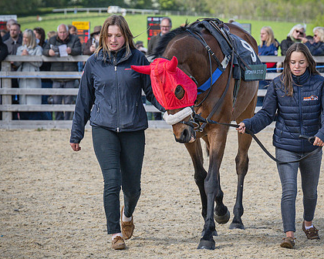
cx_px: 111
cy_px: 116
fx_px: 2397
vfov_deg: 6.2
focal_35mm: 250
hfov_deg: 7.7
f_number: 4
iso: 200
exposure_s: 1/2000
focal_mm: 80
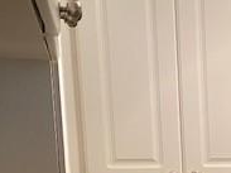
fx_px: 607
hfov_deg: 17.8
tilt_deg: -10.1
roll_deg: -1.6
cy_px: 253
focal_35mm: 91
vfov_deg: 15.1
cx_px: 400
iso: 320
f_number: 1.8
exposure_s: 1/60
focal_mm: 4.25
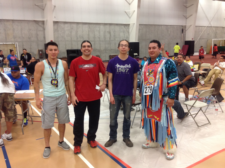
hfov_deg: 52.7
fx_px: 227
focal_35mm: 35
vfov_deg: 40.6
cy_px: 84
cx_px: 112
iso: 125
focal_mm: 4.28
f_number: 2.4
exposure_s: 1/15
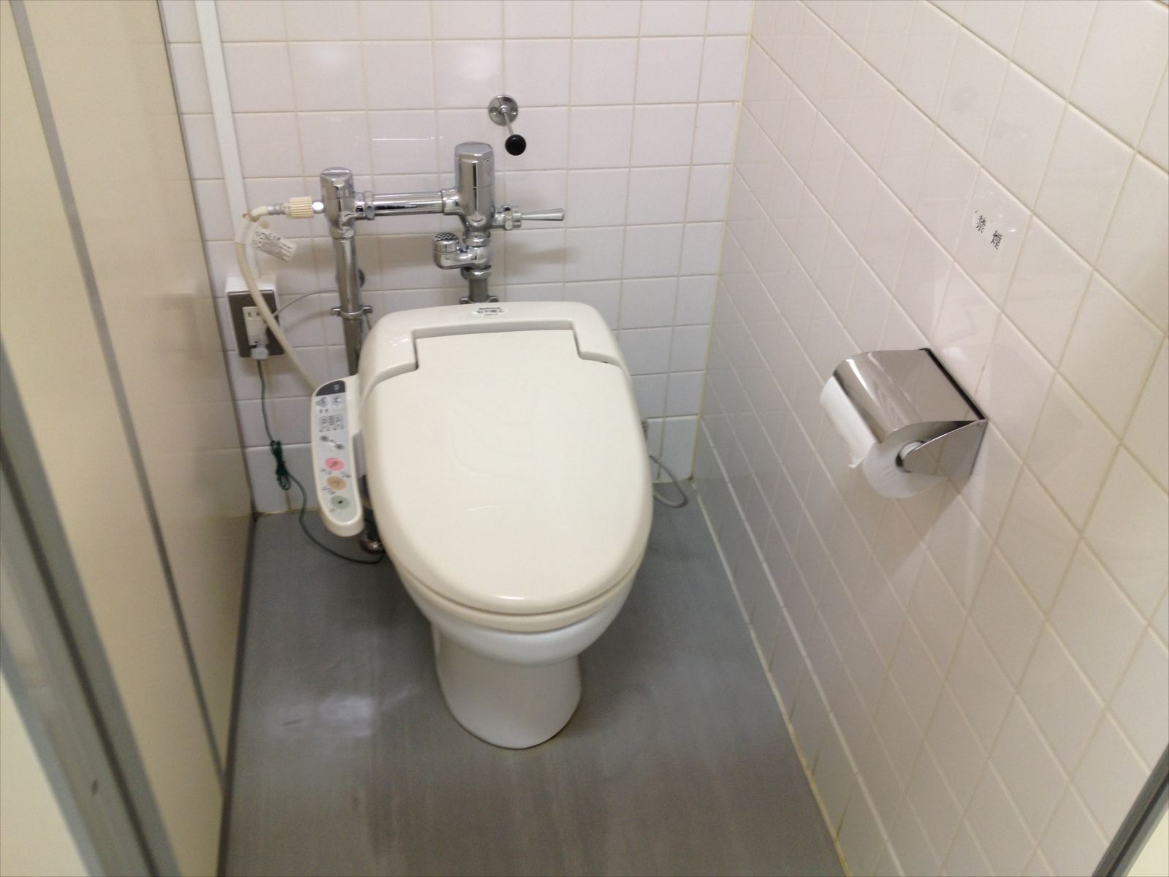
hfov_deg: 52.6
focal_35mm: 35
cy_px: 438
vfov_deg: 40.7
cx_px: 584
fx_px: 1182
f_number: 2.4
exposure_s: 1/20
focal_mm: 4.28
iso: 64
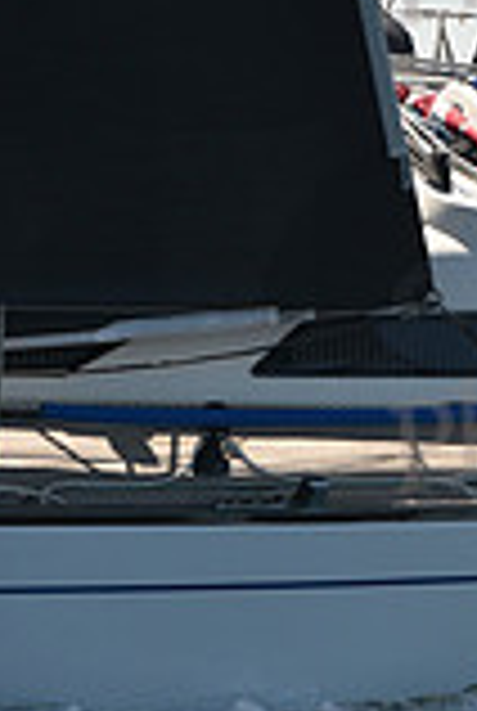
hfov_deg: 3.2
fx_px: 8409
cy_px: 79
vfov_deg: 4.8
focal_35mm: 425
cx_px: 1260
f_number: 5.6
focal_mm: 116
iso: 250
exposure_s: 1/640
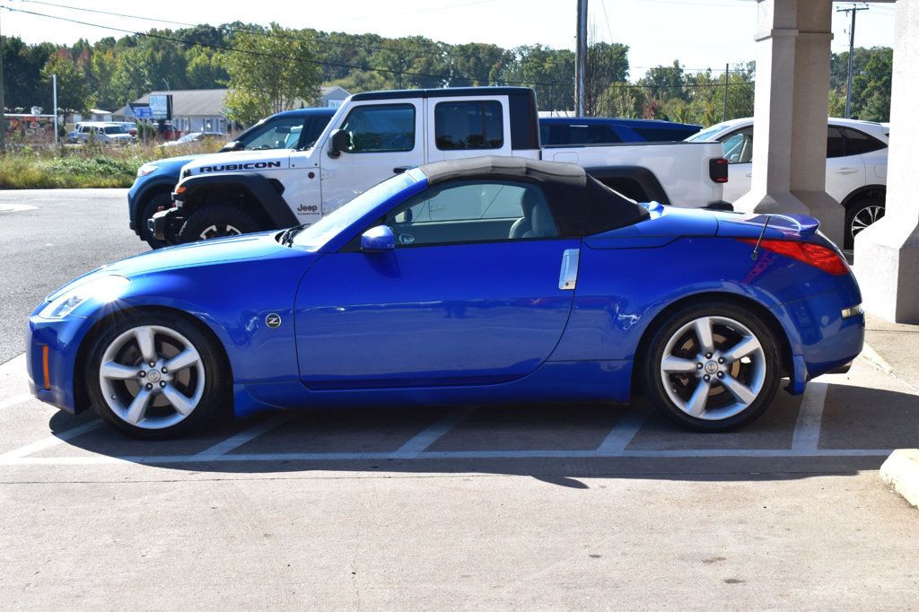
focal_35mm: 52
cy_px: 306
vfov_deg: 25.7
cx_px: 460
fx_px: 1340
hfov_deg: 37.9
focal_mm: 35
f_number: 10
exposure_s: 1/320
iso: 400
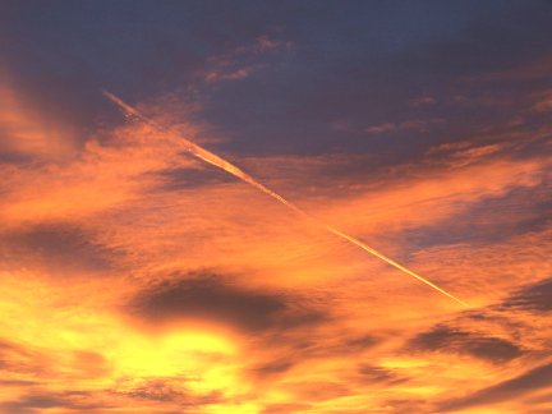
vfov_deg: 19.6
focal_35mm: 75
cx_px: 276
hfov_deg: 26.0
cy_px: 207
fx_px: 1196
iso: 80
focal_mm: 12.4
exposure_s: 1/160
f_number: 3.2
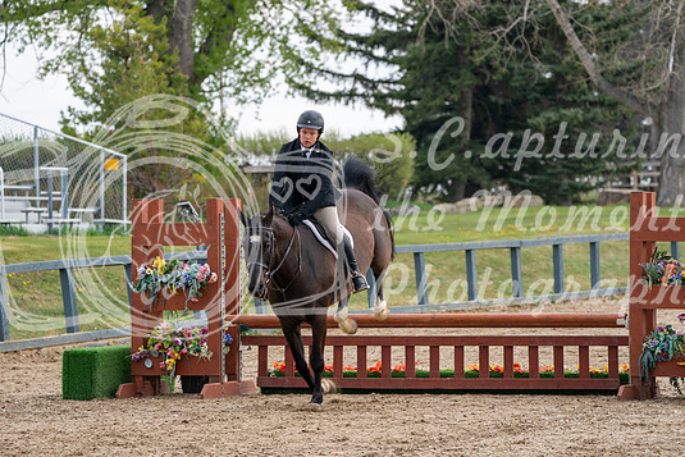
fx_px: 4434
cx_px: 346
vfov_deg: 5.9
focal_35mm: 233
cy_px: 217
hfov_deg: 8.8
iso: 125
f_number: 5.6
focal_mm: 215
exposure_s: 1/250
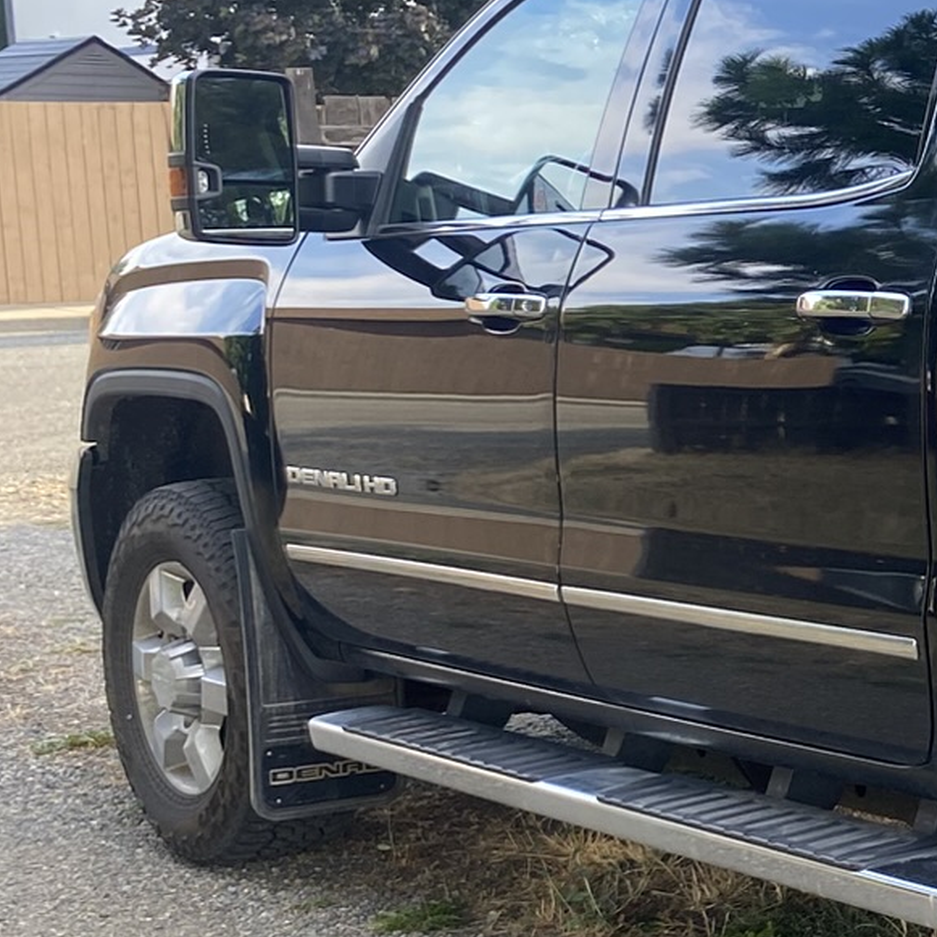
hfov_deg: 17.9
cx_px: 1590
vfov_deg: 21.4
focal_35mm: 81
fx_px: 2481
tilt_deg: -7.4
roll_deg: +0.6
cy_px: 498
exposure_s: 1/122
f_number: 1.8
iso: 40
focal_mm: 4.25
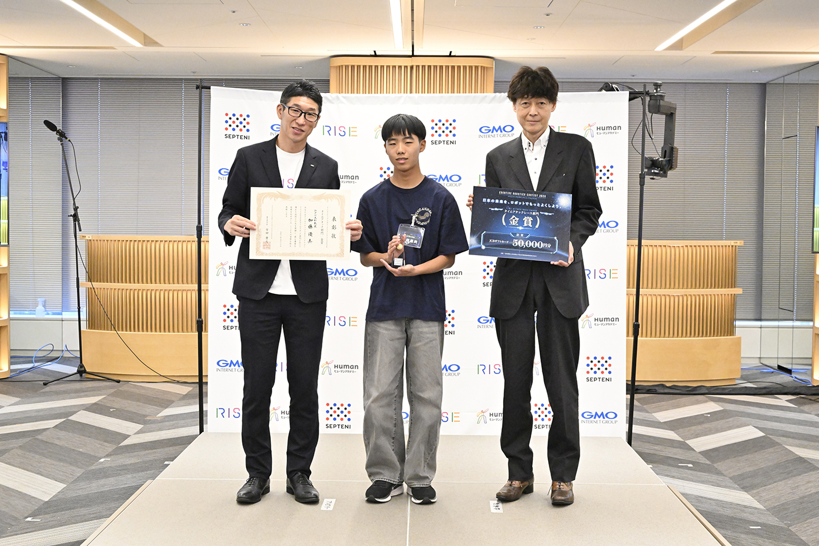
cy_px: 273
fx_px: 1137
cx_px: 410
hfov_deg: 39.6
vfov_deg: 27.0
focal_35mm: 50
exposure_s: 1/200
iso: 10000
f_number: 7.1
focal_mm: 50
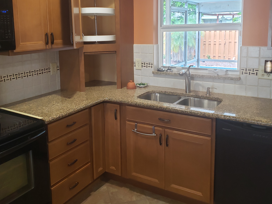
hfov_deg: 53.9
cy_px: 72
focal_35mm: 34
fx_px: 267
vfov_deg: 41.4
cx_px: 127
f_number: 2.4
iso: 320
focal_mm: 4.3
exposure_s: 1/60
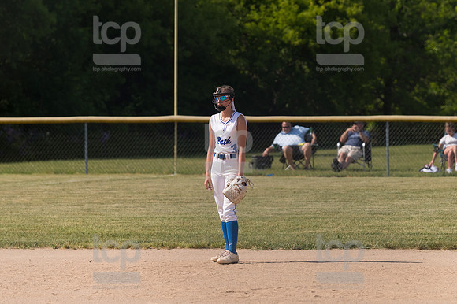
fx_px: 3705
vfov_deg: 4.7
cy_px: 152
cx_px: 228
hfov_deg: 7.1
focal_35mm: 292
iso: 250
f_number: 5.6
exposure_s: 1/1600
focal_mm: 195
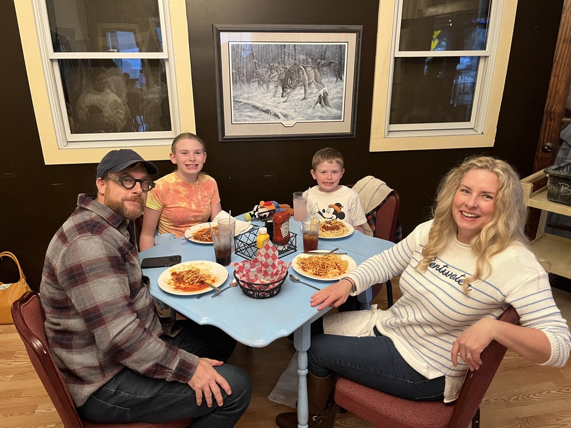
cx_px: 286
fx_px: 429
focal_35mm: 26
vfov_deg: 53.1
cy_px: 214
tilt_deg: -19.1
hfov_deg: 67.3
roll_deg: +1.2
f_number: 1.6
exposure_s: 1/60
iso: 500
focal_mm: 5.1
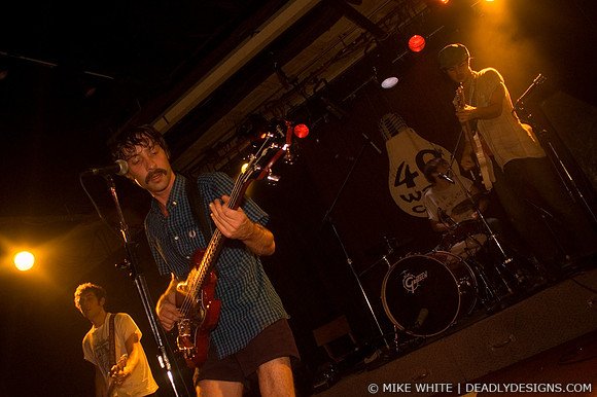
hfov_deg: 62.0
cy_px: 198
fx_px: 497
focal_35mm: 30
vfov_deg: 43.6
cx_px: 298
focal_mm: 20
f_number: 2.8
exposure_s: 1/60
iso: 800
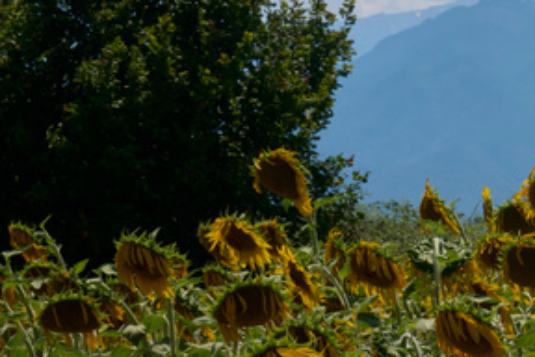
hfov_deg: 10.8
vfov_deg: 7.4
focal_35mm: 185
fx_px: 2749
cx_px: 765
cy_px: 298
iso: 400
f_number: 22
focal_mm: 52
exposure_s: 1/200
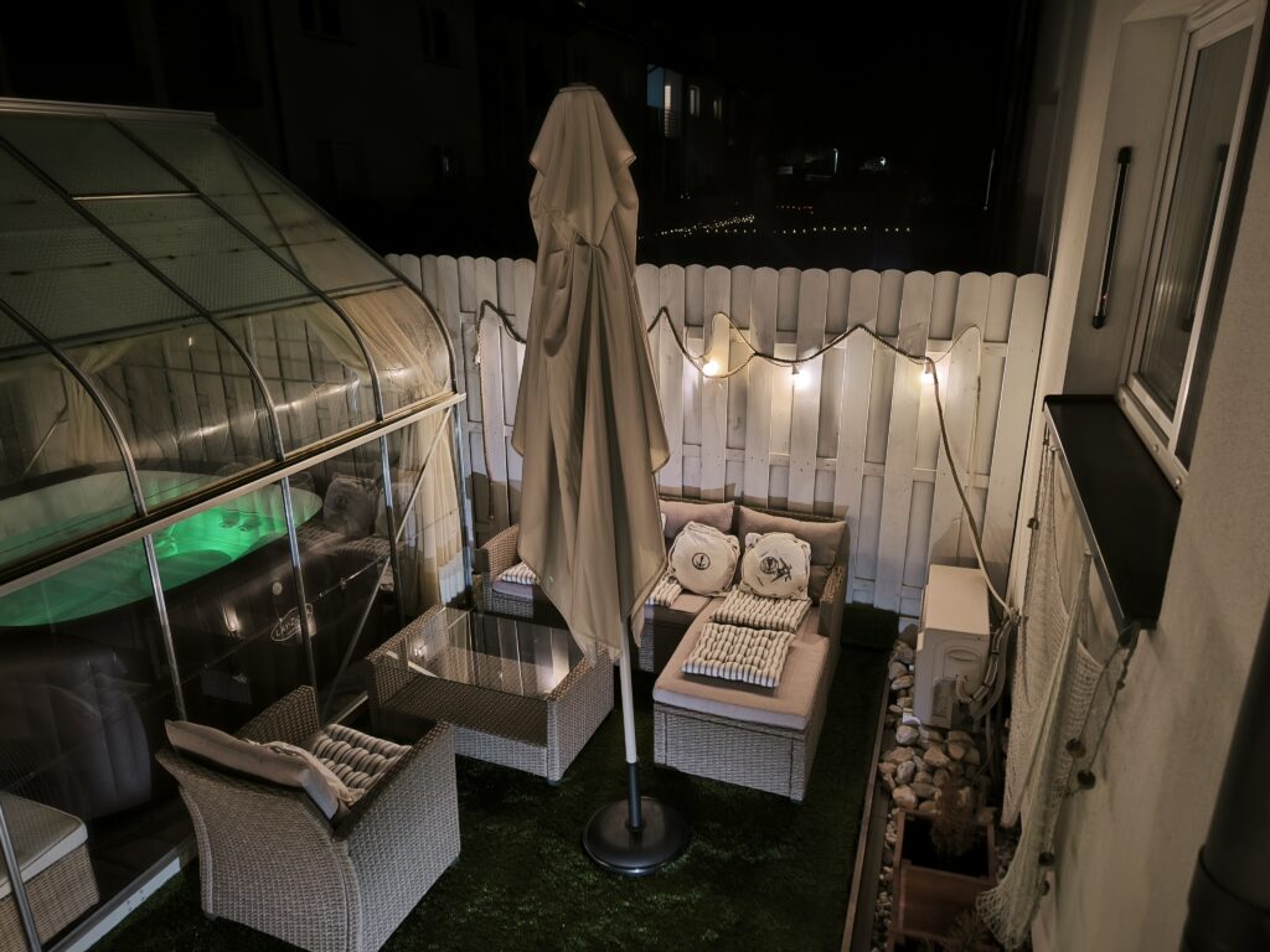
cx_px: 635
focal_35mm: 24
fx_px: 881
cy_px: 476
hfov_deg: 71.6
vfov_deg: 56.8
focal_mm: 6.92
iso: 1250
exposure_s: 1/20
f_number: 1.9
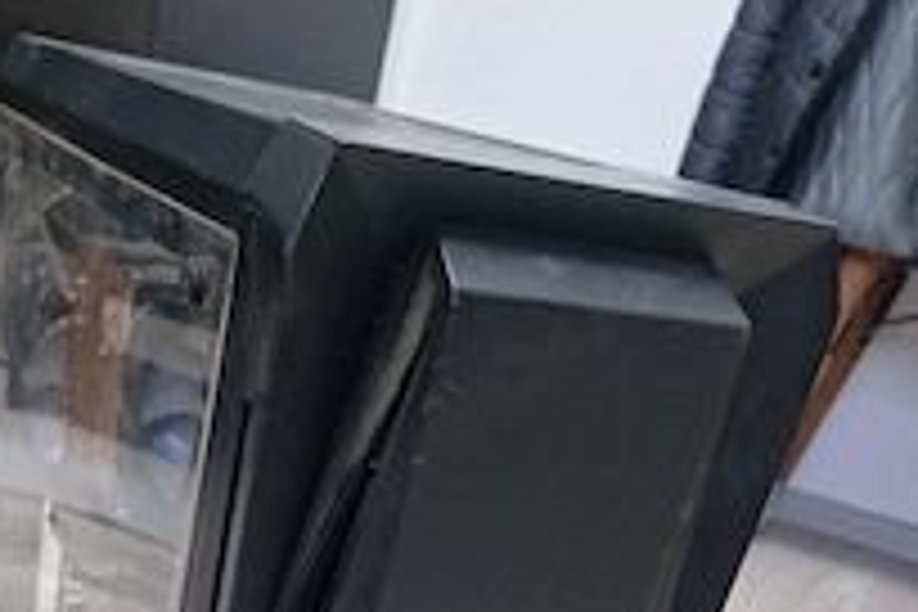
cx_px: 252
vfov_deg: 25.0
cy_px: 788
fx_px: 1198
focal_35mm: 47
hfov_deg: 40.9
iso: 320
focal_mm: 5.4
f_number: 1.8
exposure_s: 1/40
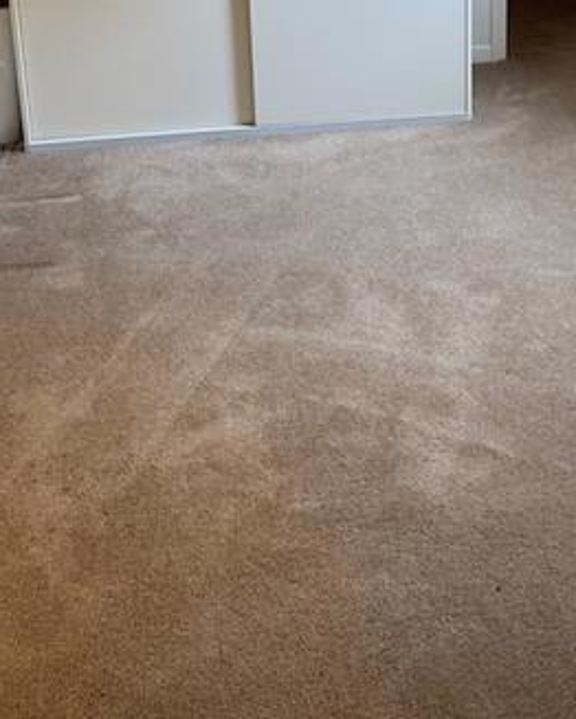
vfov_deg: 31.5
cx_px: 452
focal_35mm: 55
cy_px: 0
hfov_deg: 27.2
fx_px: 1171
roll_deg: +0.6
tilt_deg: -16.6
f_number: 1.78
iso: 250
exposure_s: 1/60
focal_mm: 6.76
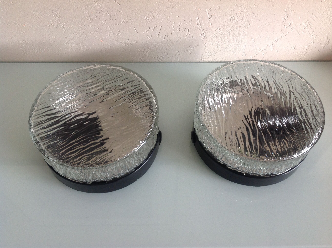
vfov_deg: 40.6
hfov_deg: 52.7
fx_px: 335
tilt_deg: -56.8
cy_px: 124
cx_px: 166
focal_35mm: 35
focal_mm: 4.28
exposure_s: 1/30
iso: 64
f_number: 2.4
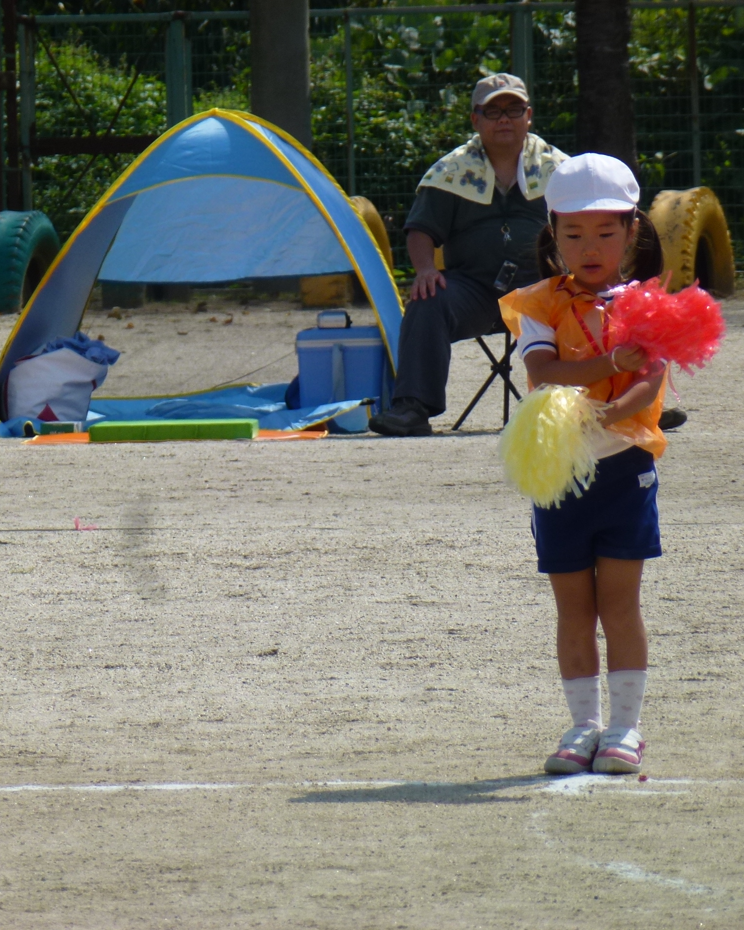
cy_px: 466
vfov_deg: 3.9
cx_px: 239
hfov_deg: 3.1
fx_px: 13790
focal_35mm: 501
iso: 100
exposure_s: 1/800
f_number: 5.9
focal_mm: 68.8
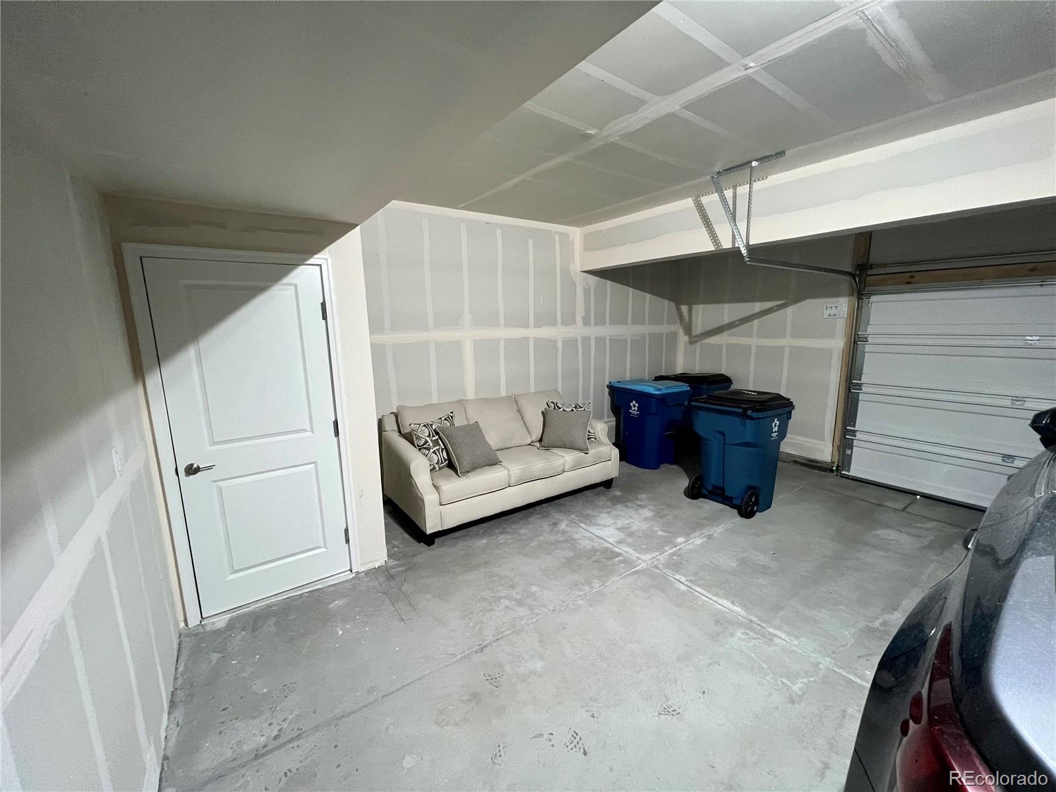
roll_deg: +1.0
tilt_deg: -10.3
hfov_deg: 106.2
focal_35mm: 13
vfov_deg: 89.9
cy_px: 396
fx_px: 397
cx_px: 528
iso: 320
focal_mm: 1.57
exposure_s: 1/60
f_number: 1.8
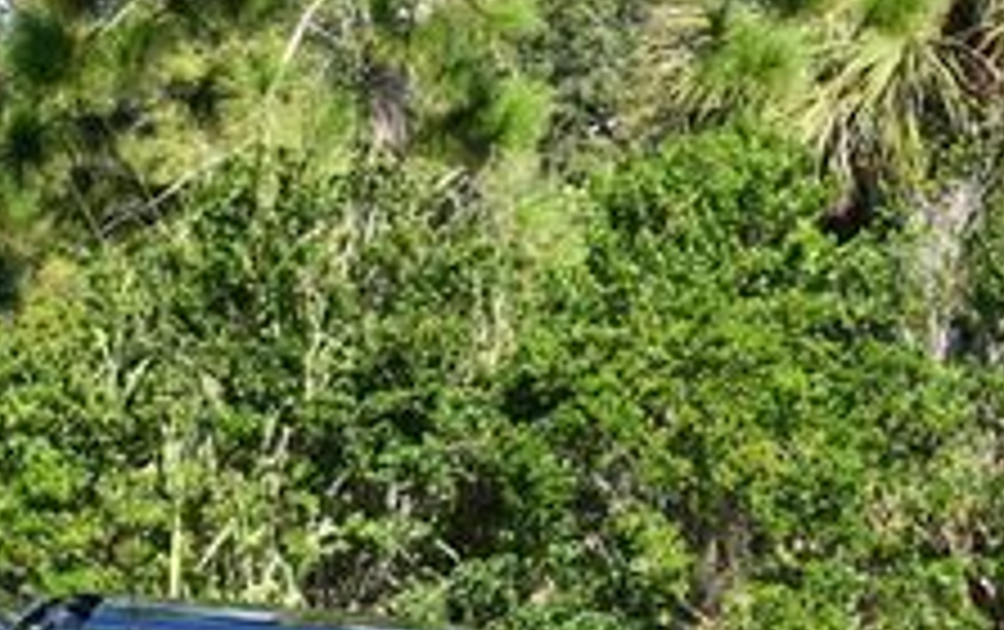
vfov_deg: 7.0
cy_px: 486
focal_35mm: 187
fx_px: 5123
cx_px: -419
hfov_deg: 10.8
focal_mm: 32
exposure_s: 1/250
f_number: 8
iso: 200
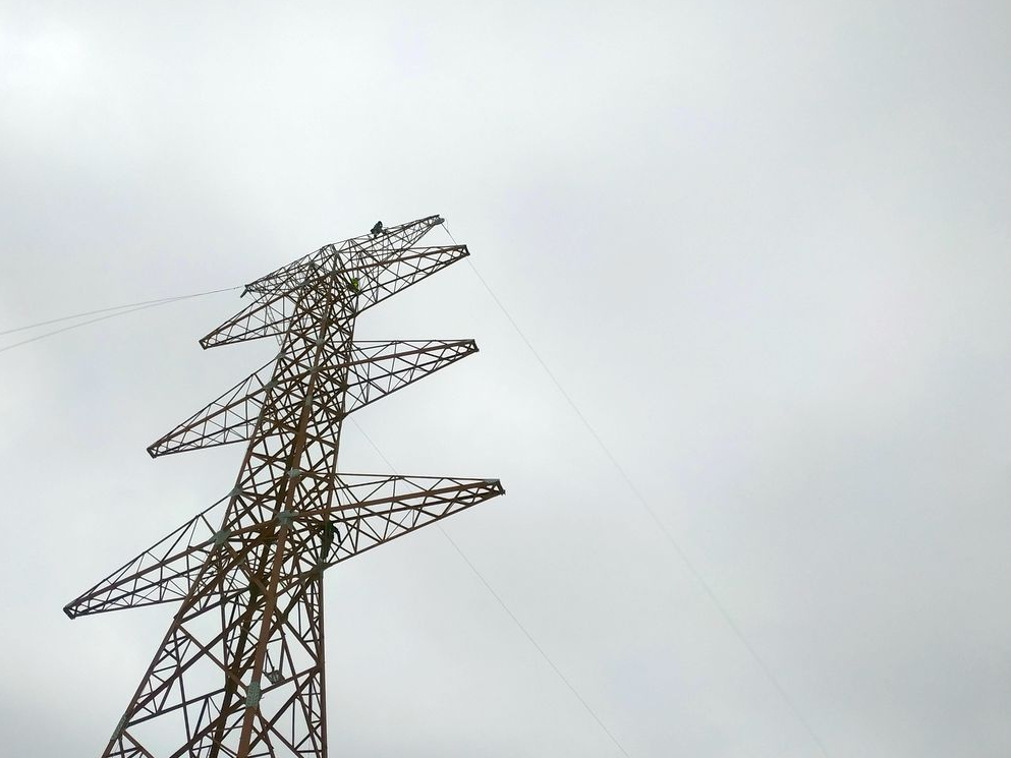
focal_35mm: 29
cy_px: 369
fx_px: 847
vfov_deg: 48.2
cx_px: 411
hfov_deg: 61.2
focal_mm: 3.94
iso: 100
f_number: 1.9
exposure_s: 1/3364
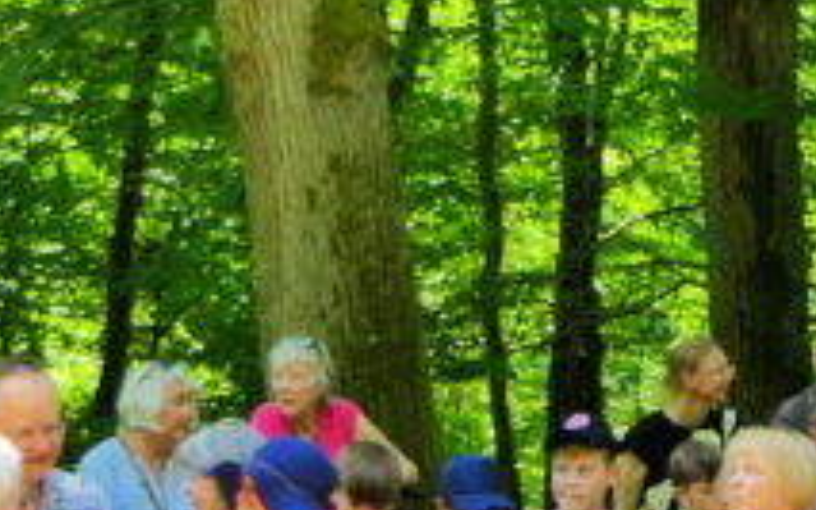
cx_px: 697
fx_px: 3602
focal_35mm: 162
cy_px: 619
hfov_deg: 12.8
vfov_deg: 8.0
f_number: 3.2
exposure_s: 1/100
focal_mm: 11.9
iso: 500
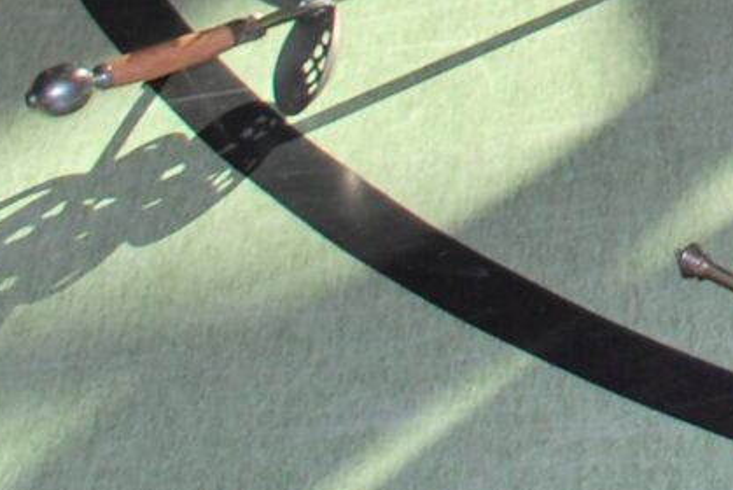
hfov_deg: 11.1
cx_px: 1541
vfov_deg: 7.4
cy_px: -952
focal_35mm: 165
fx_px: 3362
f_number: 4.5
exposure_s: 1/200
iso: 100
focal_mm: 18
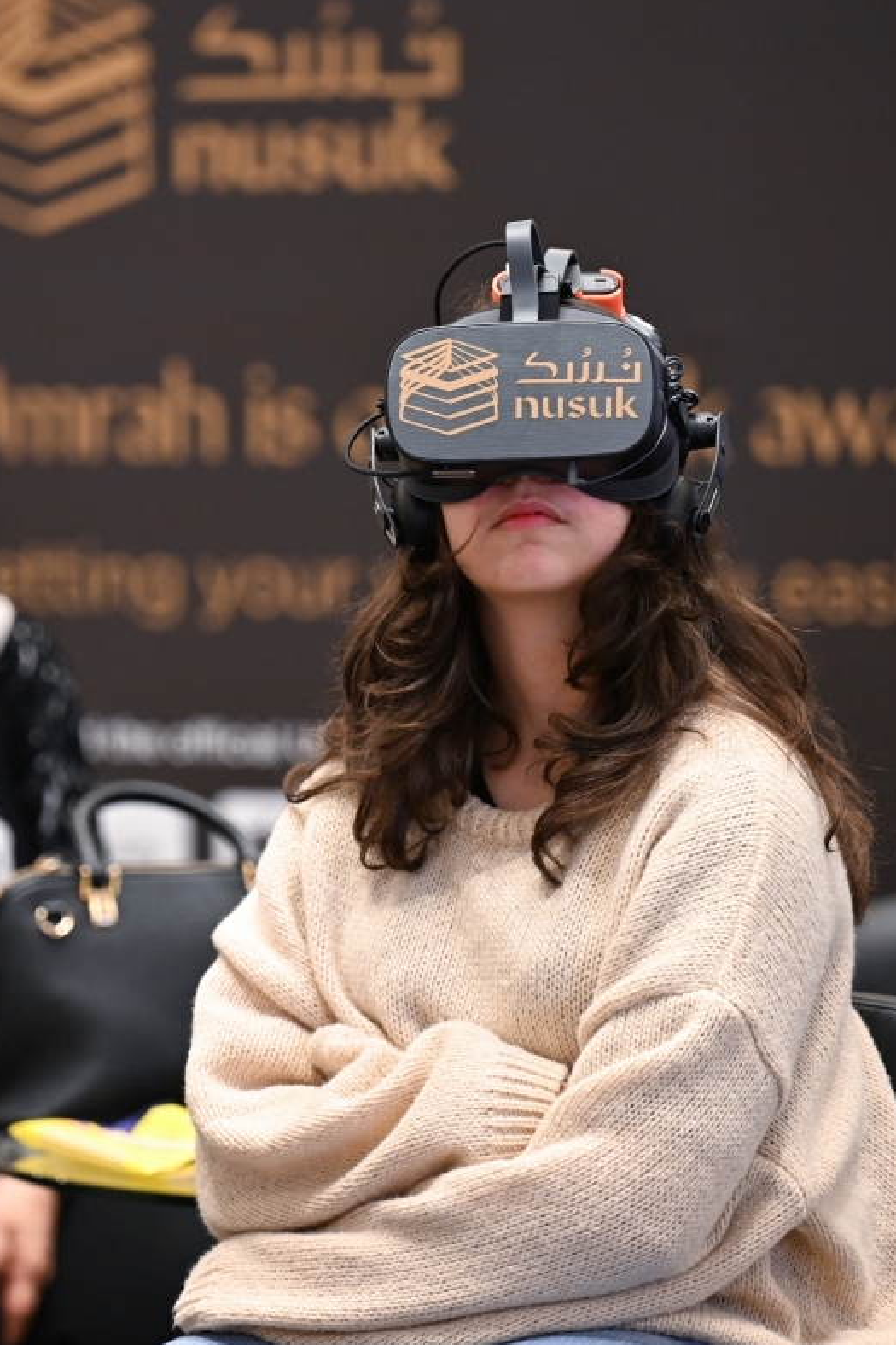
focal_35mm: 268
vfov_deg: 7.7
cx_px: 316
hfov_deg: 5.1
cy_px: 629
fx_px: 10009
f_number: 2.8
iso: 2000
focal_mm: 165
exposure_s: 1/200
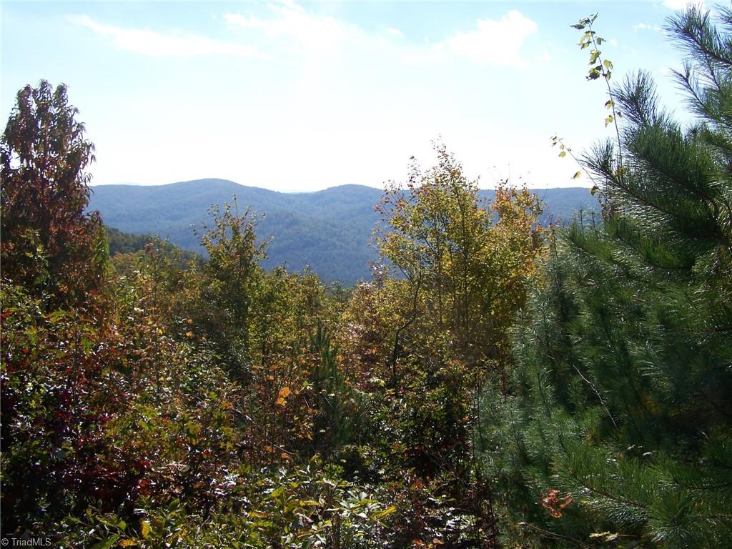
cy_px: 274
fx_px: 804
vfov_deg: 37.7
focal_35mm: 38
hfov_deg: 49.0
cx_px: 366
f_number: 4
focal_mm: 6.3
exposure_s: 1/640
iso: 64
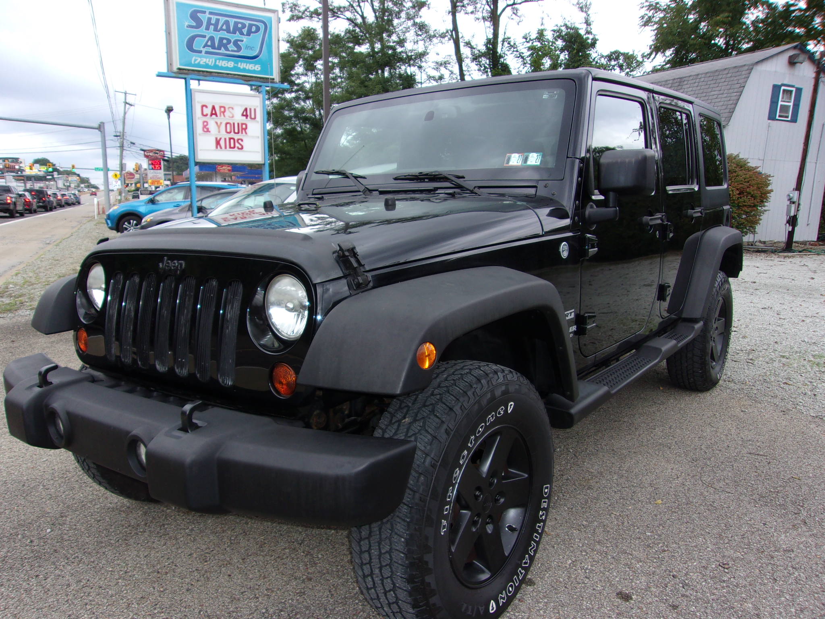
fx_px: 643
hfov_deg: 65.3
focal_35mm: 27
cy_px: 310
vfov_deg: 51.4
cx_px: 412
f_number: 3
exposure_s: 1/320
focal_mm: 4.9
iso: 80
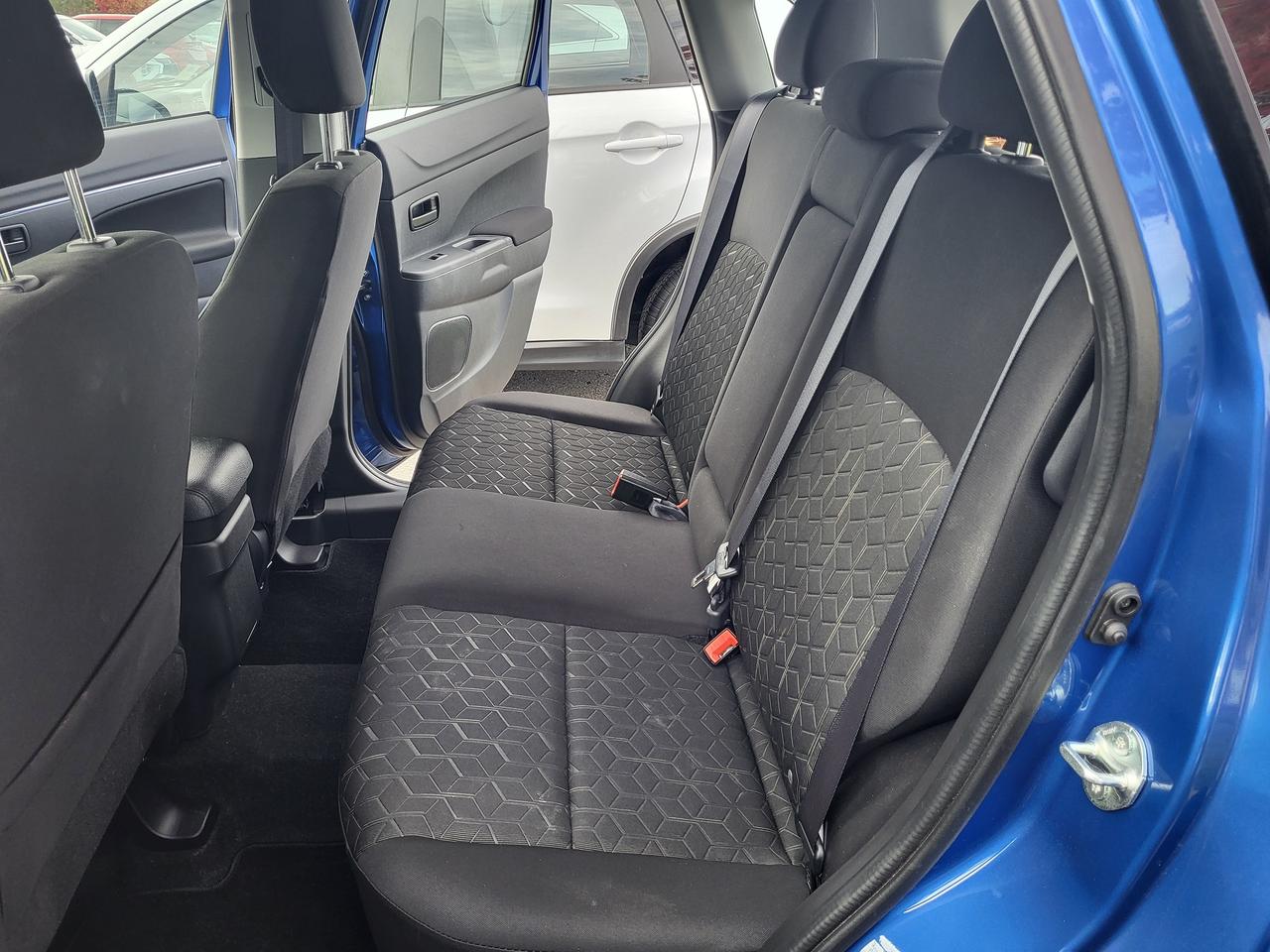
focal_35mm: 26
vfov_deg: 53.1
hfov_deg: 67.3
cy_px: 476
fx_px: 954
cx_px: 635
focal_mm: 5.4
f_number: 1.8
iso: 125
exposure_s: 1/120
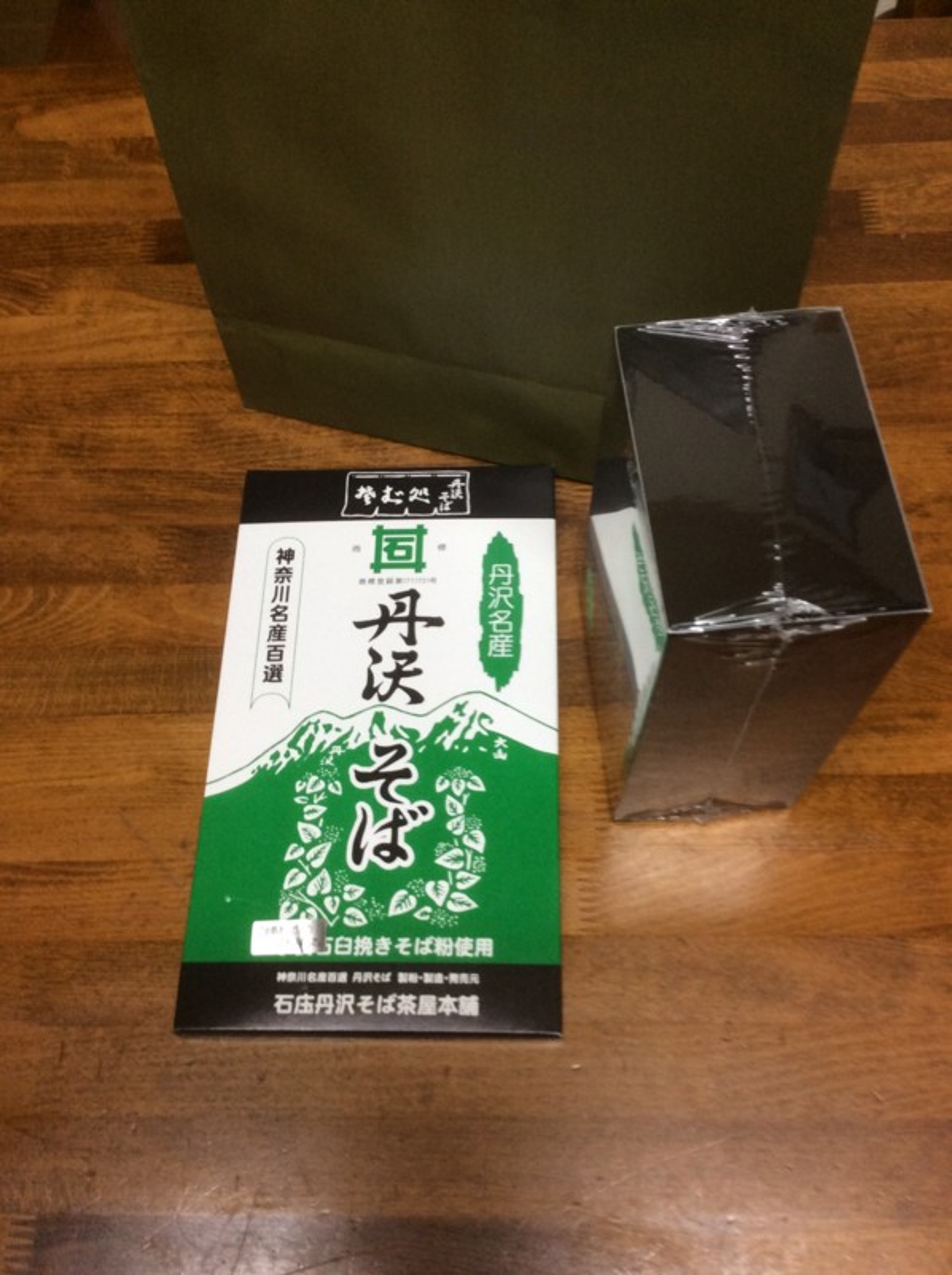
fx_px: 1176
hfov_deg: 44.1
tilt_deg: -63.9
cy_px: 638
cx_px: 476
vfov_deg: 56.9
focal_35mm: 32
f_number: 2.4
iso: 80
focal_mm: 3.3
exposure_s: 1/25
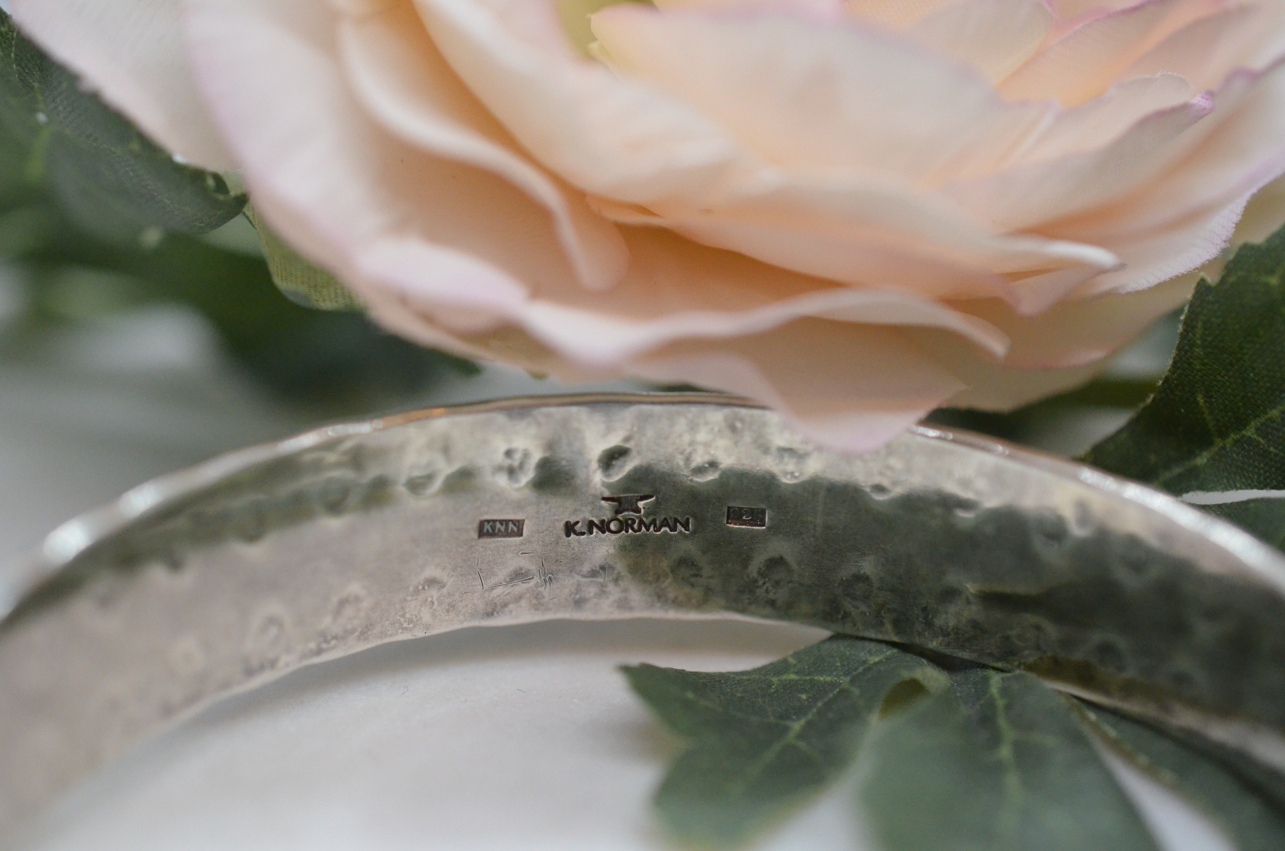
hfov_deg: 33.5
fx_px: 2137
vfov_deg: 22.5
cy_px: 426
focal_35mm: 60
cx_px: 642
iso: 3200
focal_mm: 40
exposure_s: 1/2500
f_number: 4
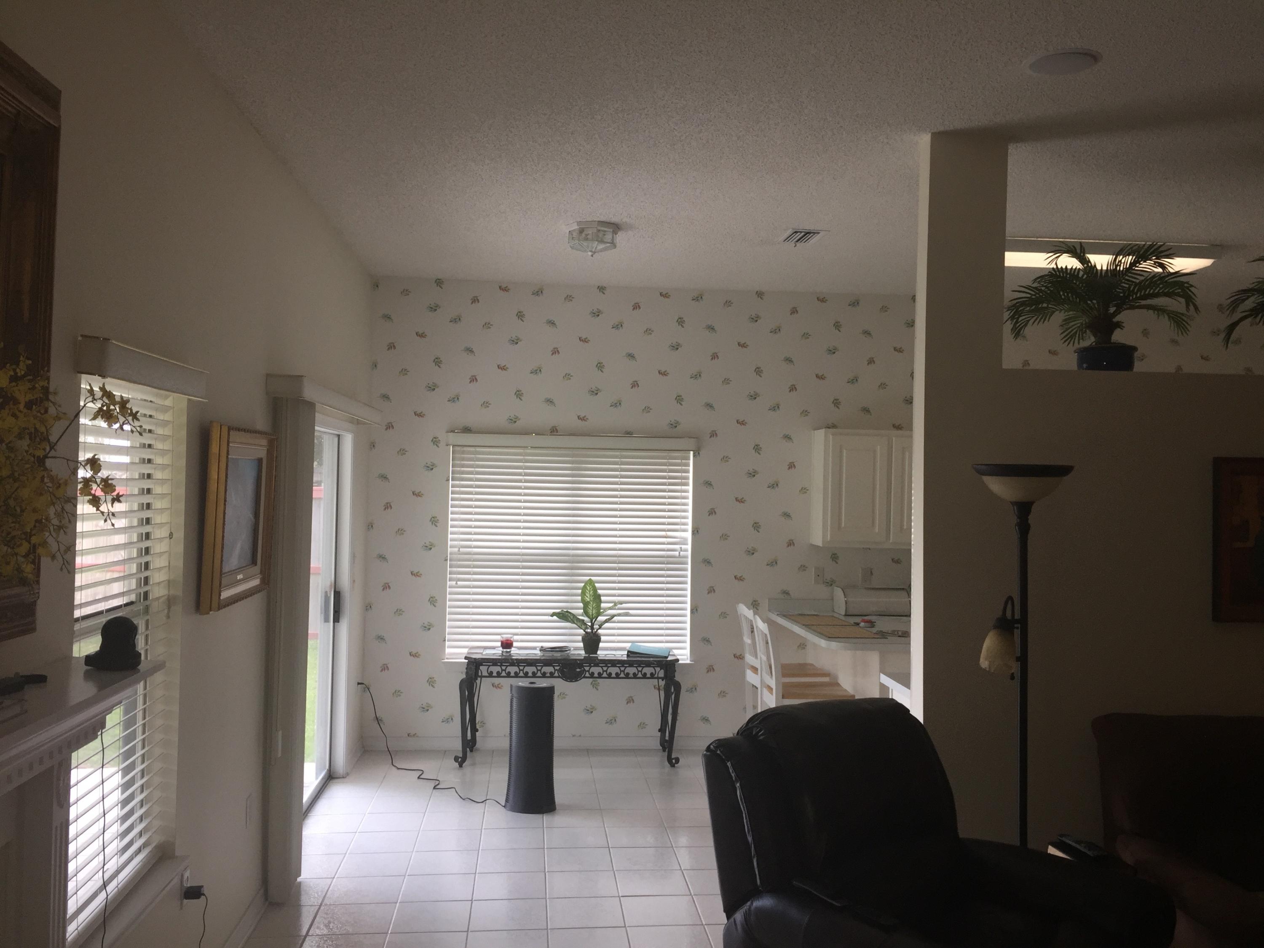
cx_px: 632
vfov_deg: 48.2
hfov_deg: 61.7
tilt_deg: -0.3
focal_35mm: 29
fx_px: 1059
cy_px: 474
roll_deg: -2.1
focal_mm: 4.15
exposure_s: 1/30
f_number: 2.2
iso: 40
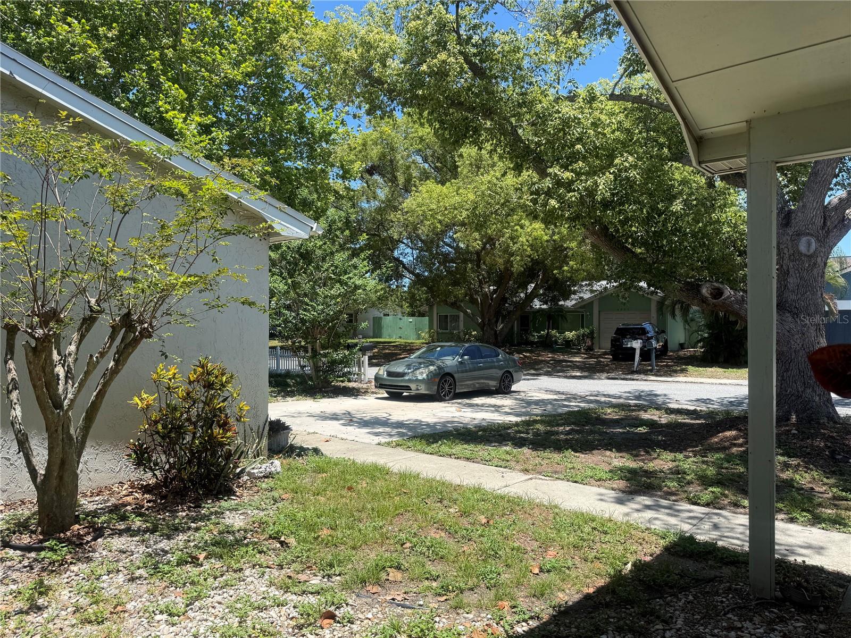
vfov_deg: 56.8
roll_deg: +0.1
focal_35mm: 24
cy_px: 319
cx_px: 426
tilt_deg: +0.4
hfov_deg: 71.6
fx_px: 590
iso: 80
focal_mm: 6.76
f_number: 1.78
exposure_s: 1/2232
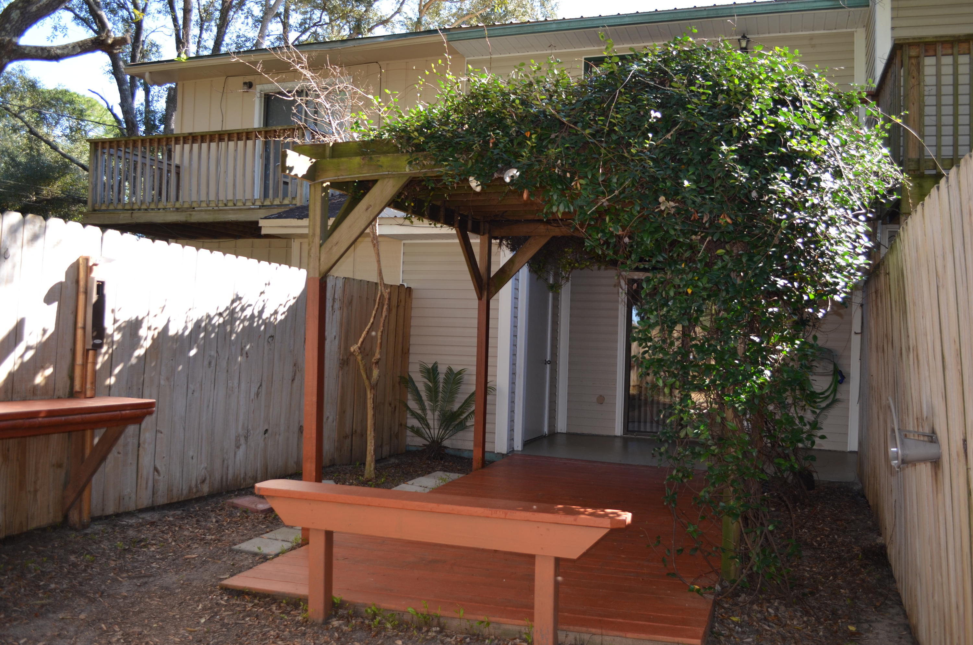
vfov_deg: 43.4
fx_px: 809
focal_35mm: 30
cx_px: 486
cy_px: 322
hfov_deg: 62.0
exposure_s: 1/200
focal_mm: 20
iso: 200
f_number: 3.8
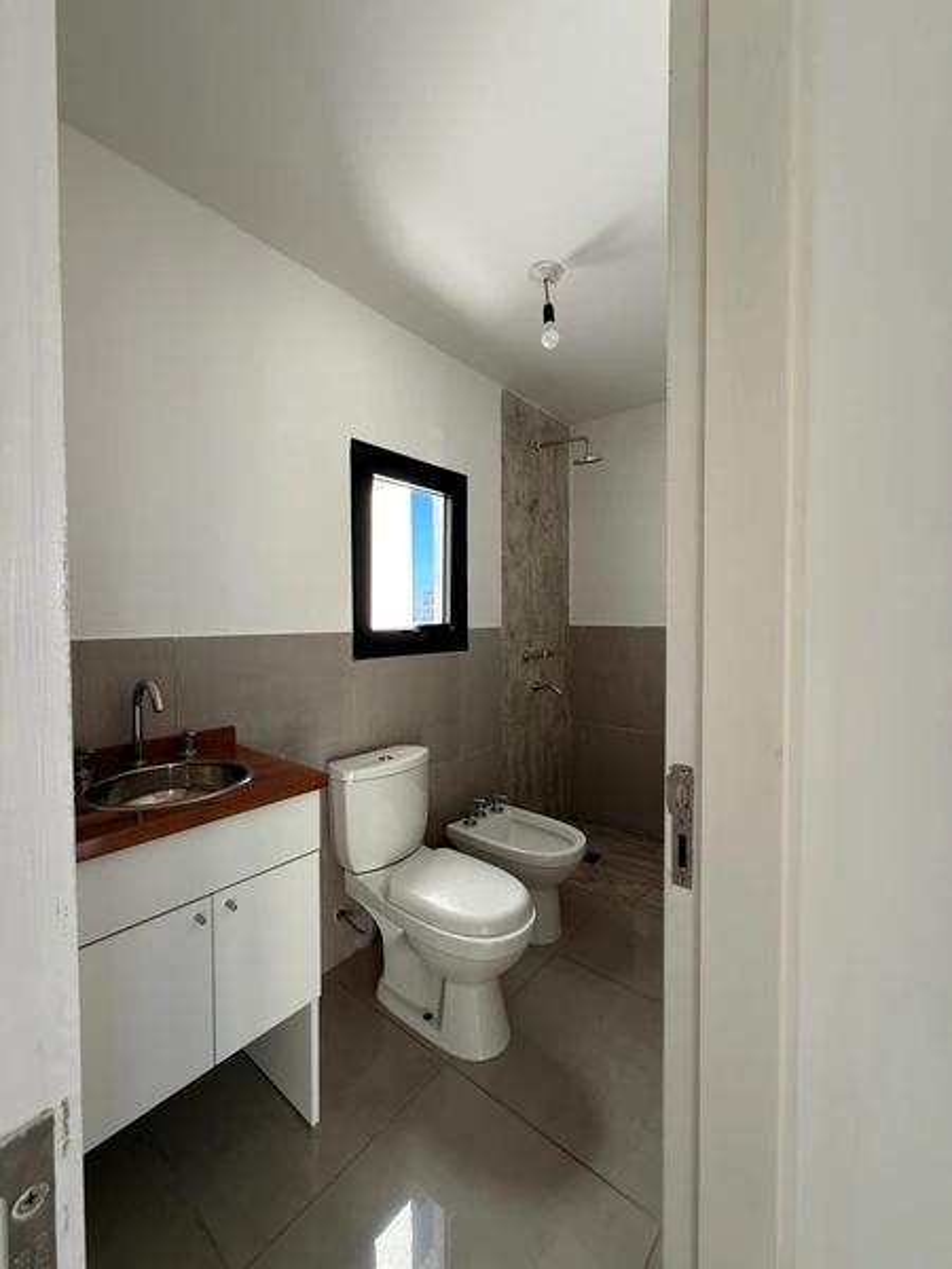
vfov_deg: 102.1
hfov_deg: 85.7
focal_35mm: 14
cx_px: 476
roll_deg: -0.2
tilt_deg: -1.3
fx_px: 513
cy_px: 634
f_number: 2.2
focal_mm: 2.22
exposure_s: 1/99
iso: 80
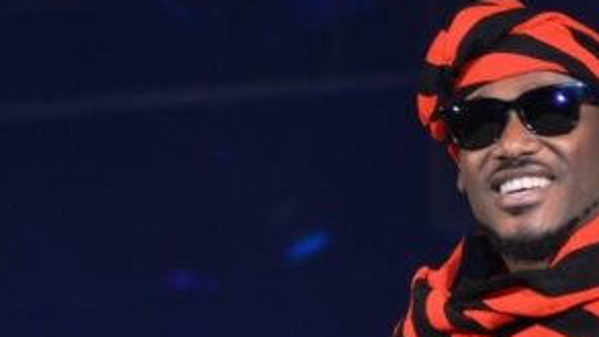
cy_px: 465
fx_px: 6403
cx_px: 110
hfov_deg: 5.4
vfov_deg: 3.0
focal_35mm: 403
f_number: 4
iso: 400
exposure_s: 1/125
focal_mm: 98
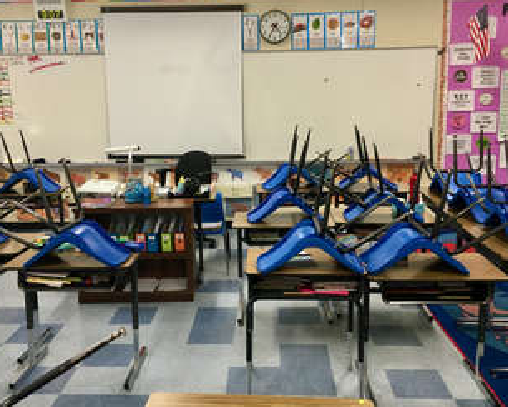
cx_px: 244
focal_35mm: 37
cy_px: 193
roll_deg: +1.6
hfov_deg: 49.1
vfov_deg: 40.1
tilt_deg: -9.5
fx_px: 556
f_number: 2.2
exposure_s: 1/30
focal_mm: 4.15
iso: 50
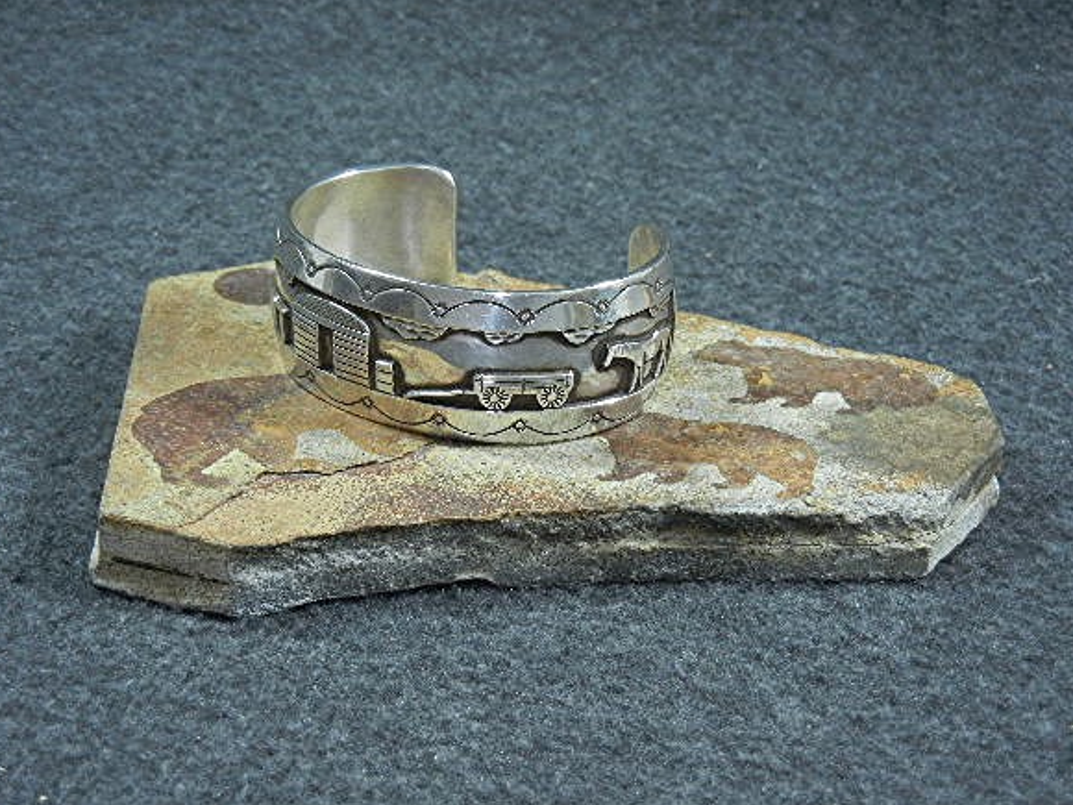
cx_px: 511
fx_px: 2325
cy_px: 366
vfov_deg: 19.6
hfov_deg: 26.0
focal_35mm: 75
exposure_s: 1/30
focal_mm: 12.2
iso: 488
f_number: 4.1
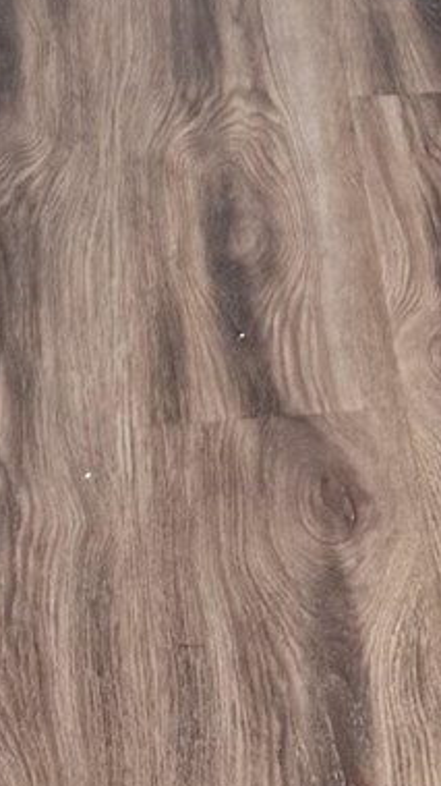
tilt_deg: -10.7
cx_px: 1070
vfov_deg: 11.7
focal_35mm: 159
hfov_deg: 7.2
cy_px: -944
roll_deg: -8.2
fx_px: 3308
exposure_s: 1/154
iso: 160
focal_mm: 6.76
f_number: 1.78
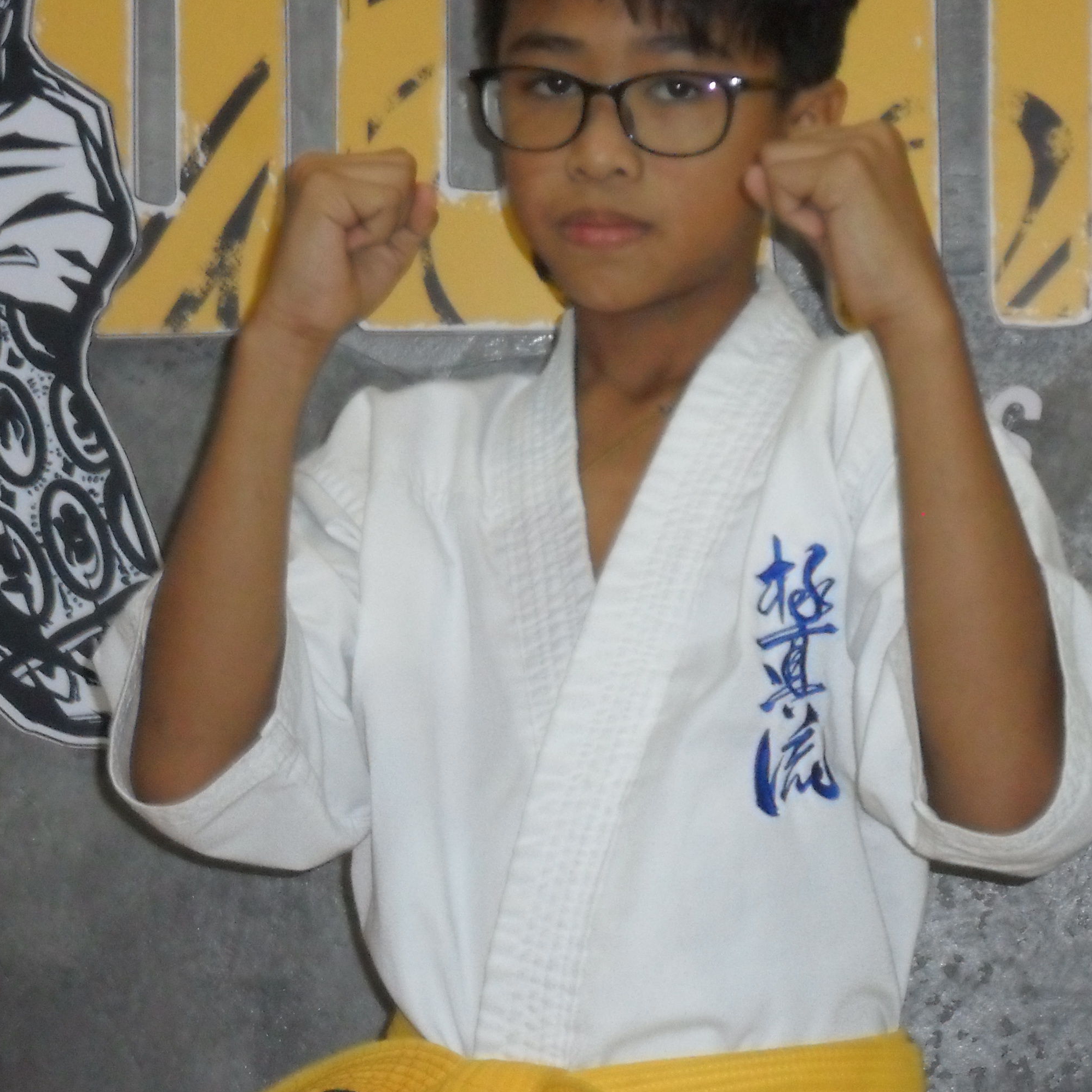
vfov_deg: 12.6
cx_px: 672
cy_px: 519
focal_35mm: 139
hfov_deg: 12.6
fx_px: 4961
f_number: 4.3
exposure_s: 1/60
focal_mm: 15.4
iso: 400
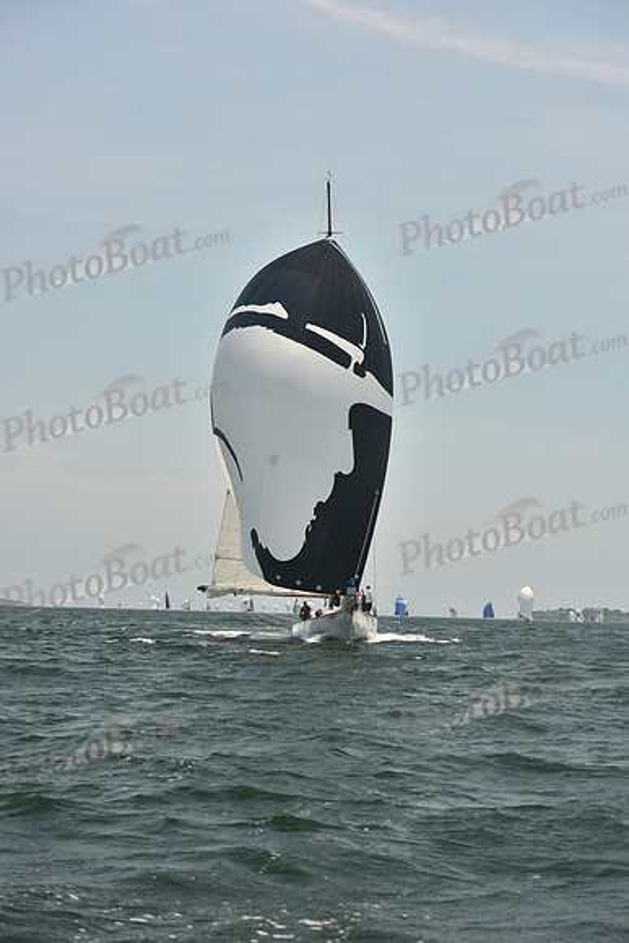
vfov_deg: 28.8
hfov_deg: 19.5
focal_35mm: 70
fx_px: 1833
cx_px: 314
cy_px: 472
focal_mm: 70
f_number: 6.3
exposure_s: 1/640
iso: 250
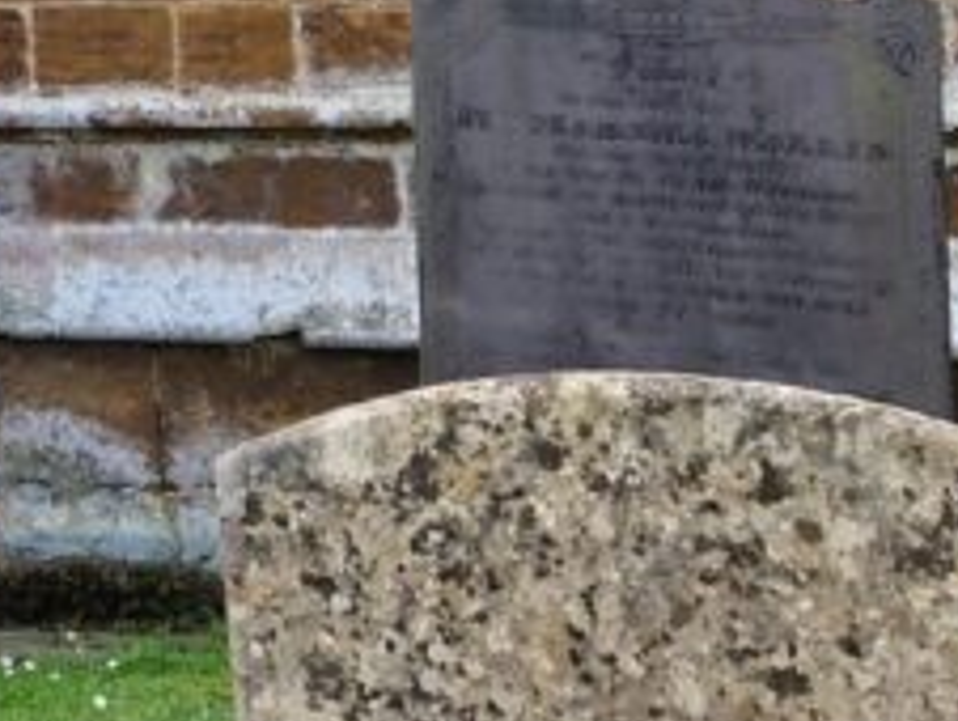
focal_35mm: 104
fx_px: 2881
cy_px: -636
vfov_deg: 12.8
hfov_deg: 16.6
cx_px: -606
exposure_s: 1/180
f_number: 1.8
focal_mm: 5.4
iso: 50
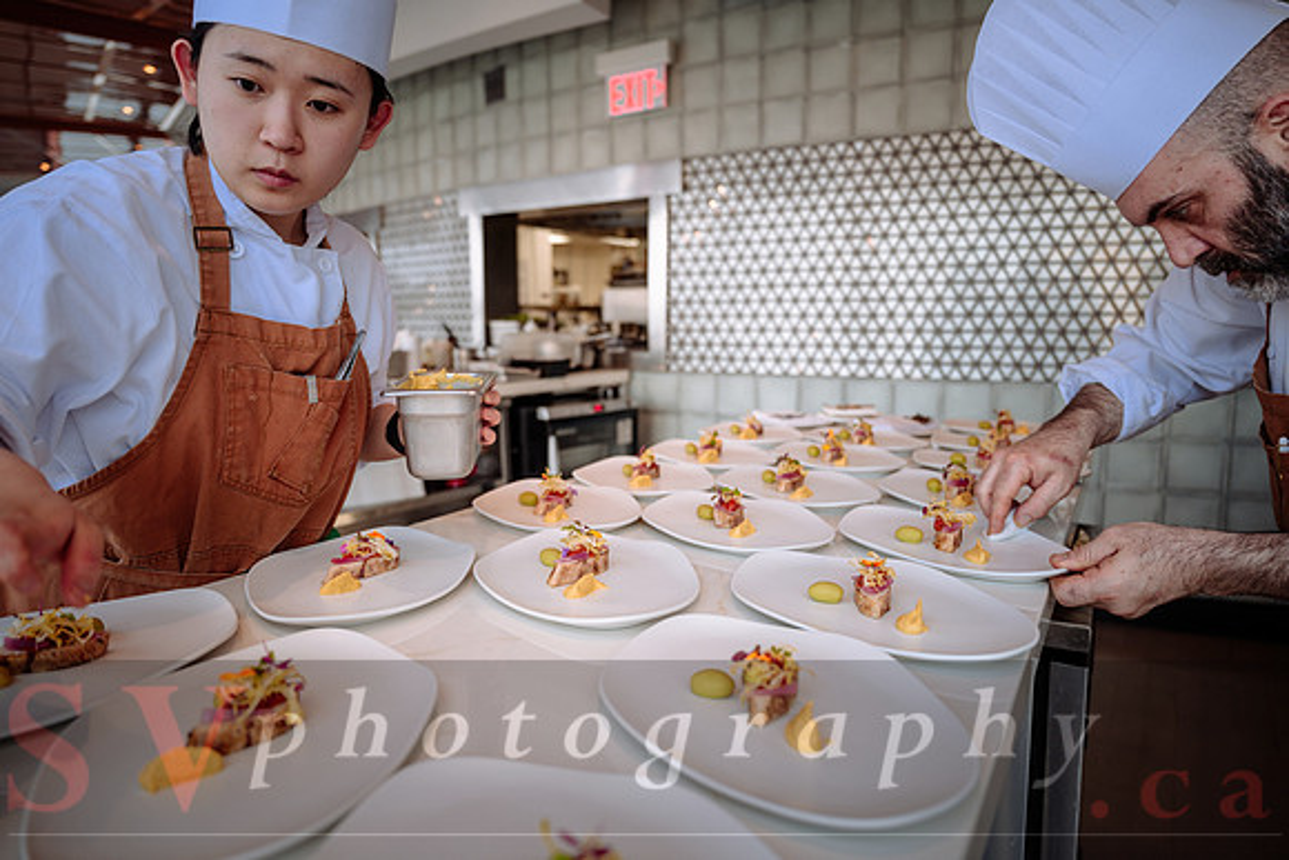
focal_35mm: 24
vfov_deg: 53.2
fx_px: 859
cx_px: 644
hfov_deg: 73.7
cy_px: 430
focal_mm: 24
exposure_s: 1/100
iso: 100
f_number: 2.8
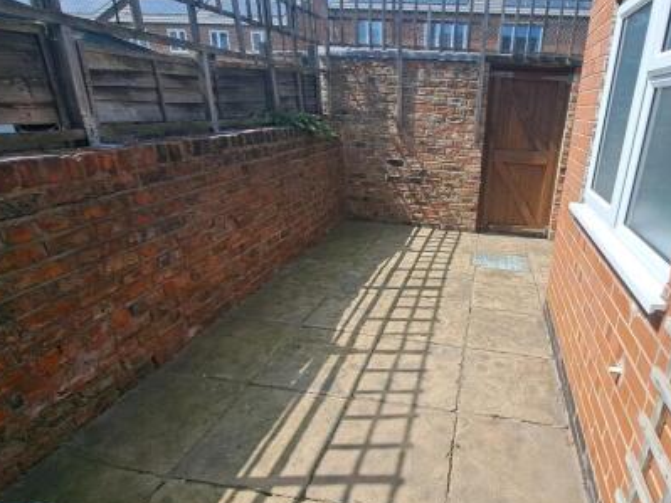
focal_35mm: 19
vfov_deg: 68.6
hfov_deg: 82.2
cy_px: 246
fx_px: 368
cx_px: 440
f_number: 2.2
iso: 50
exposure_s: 1/745
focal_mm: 1.74
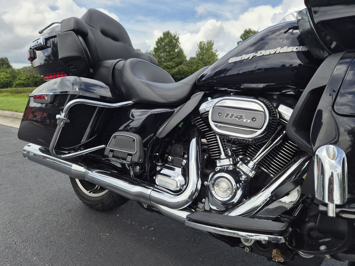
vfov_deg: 58.9
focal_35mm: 23
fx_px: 236
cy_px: 133
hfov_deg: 73.9
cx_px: 178
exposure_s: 1/4400
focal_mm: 5.4
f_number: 1.8
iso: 80
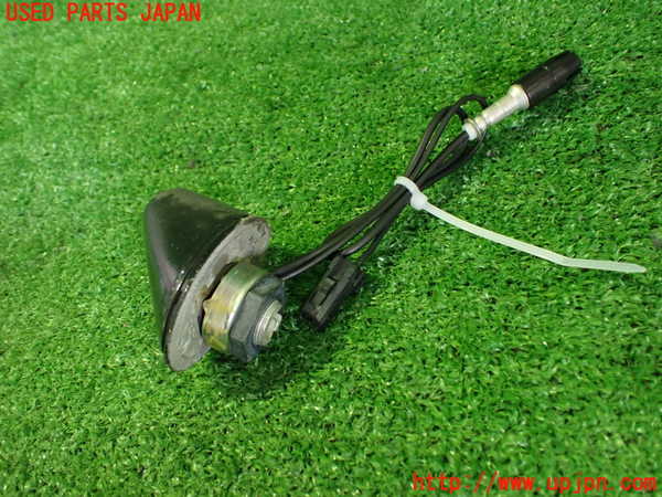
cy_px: 248
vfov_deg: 46.8
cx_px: 331
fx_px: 574
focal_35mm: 30
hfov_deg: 60.0
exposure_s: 1/30
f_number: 2.3
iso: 1000
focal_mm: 5.4
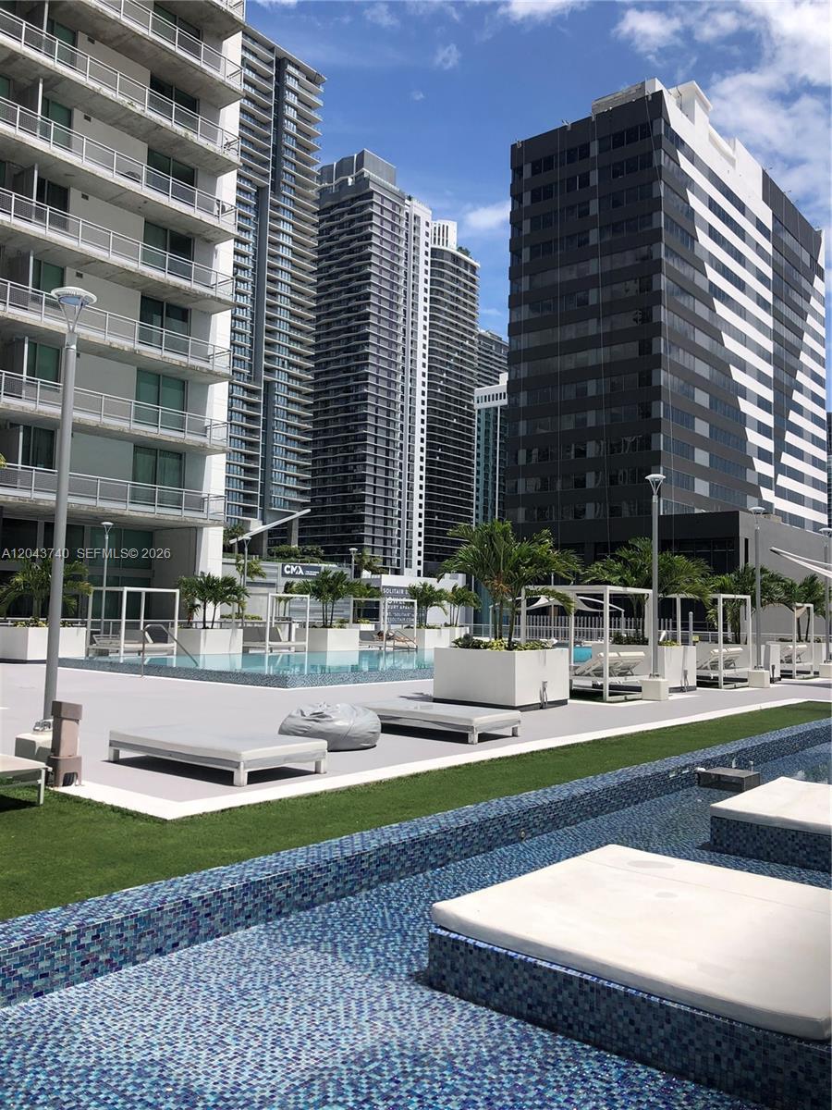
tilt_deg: +5.2
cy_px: 555
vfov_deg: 63.4
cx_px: 416
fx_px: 897
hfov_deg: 49.7
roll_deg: -2.1
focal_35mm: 28
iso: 20
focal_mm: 3.99
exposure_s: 1/3003
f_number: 1.8
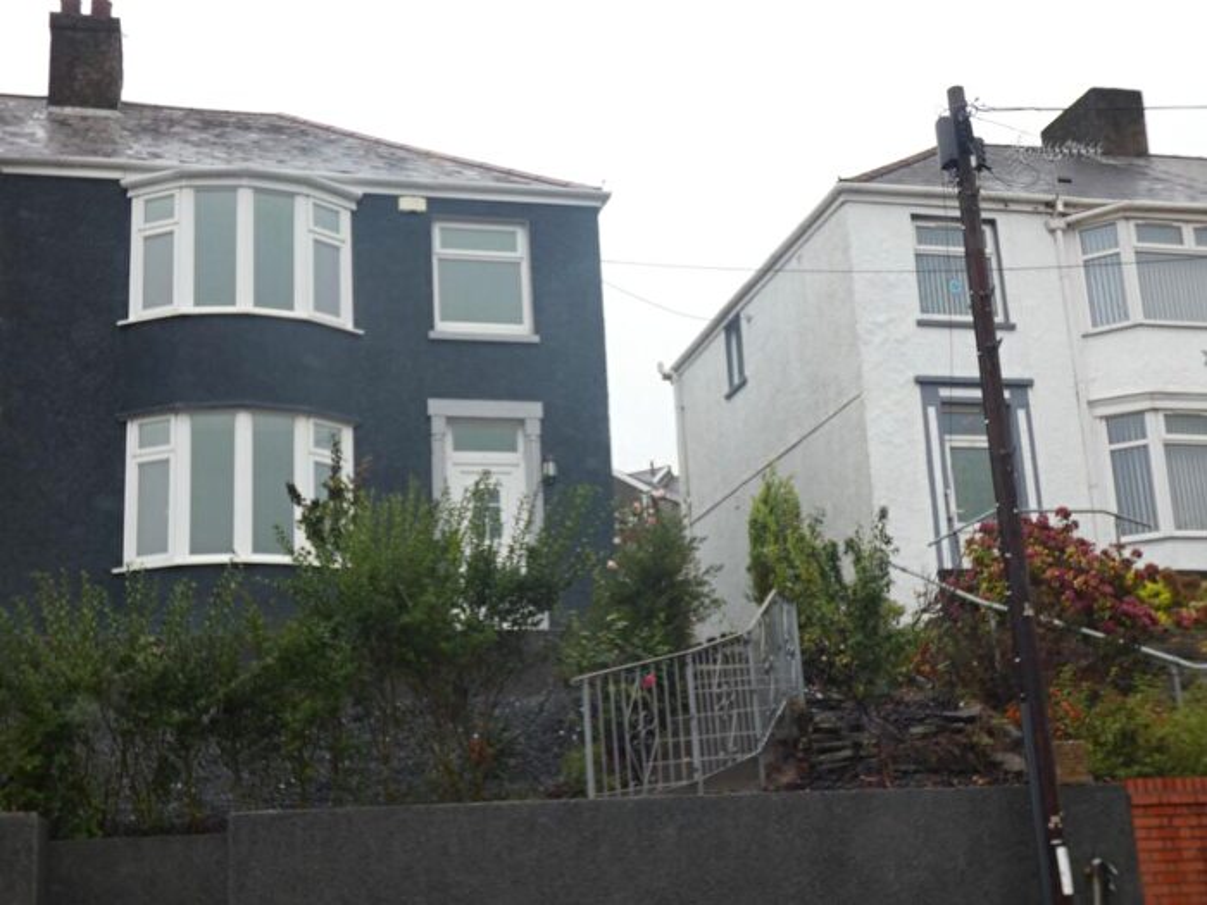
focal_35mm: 46
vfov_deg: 31.5
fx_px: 1604
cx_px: 604
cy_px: 452
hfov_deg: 41.2
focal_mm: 8.2
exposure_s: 1/200
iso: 80
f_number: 3.8
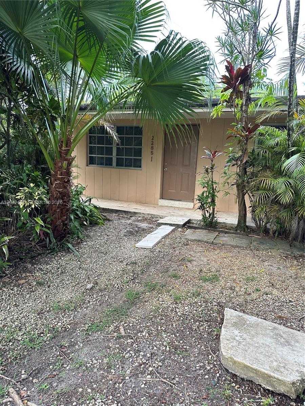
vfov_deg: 71.6
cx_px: 152
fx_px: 282
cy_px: 203
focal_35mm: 24
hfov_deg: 56.8
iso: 250
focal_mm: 6.86
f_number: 1.78
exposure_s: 1/83
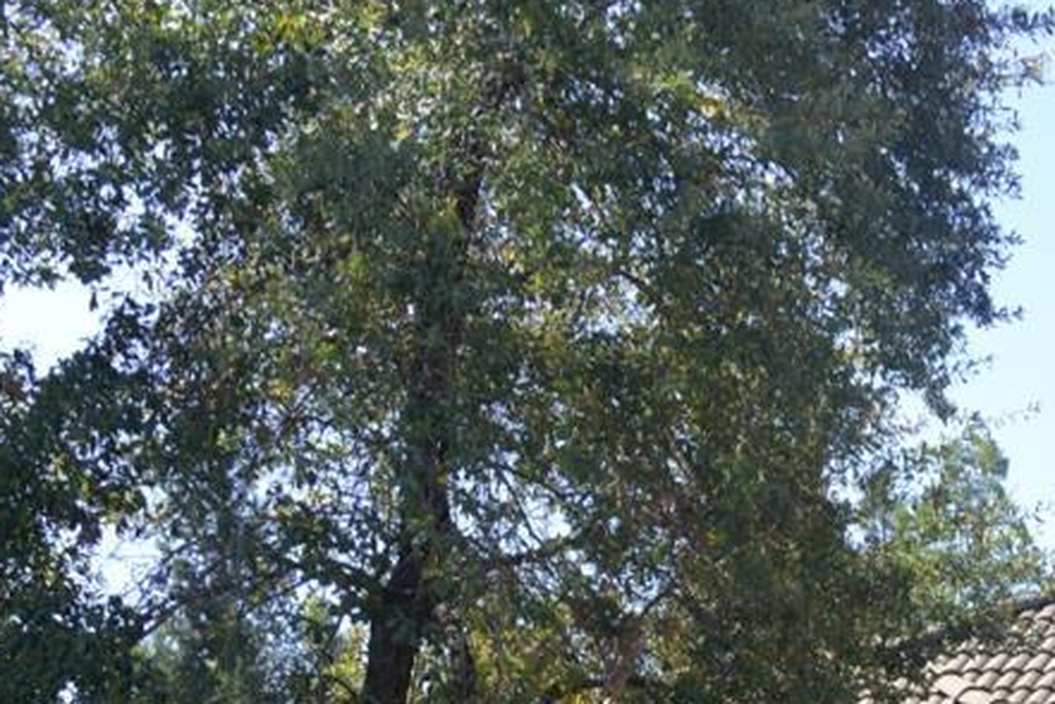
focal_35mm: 119
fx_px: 3487
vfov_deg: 10.9
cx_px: 1419
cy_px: 1183
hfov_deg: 16.2
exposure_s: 1/200
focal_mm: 35
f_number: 7.1
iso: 200
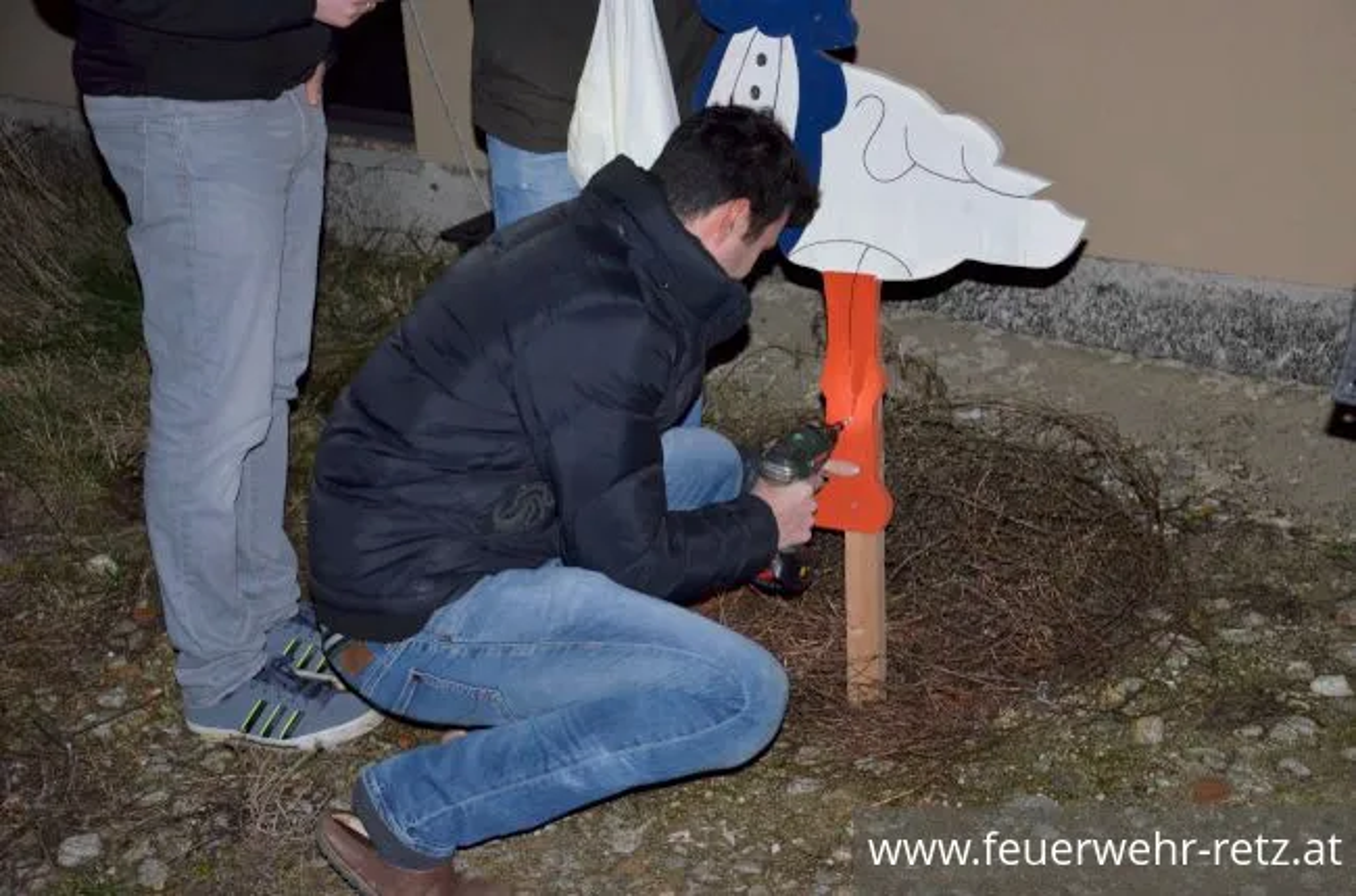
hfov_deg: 32.0
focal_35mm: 63
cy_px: 448
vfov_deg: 21.5
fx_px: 2367
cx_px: 678
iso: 3200
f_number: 4.8
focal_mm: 42
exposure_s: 1/60
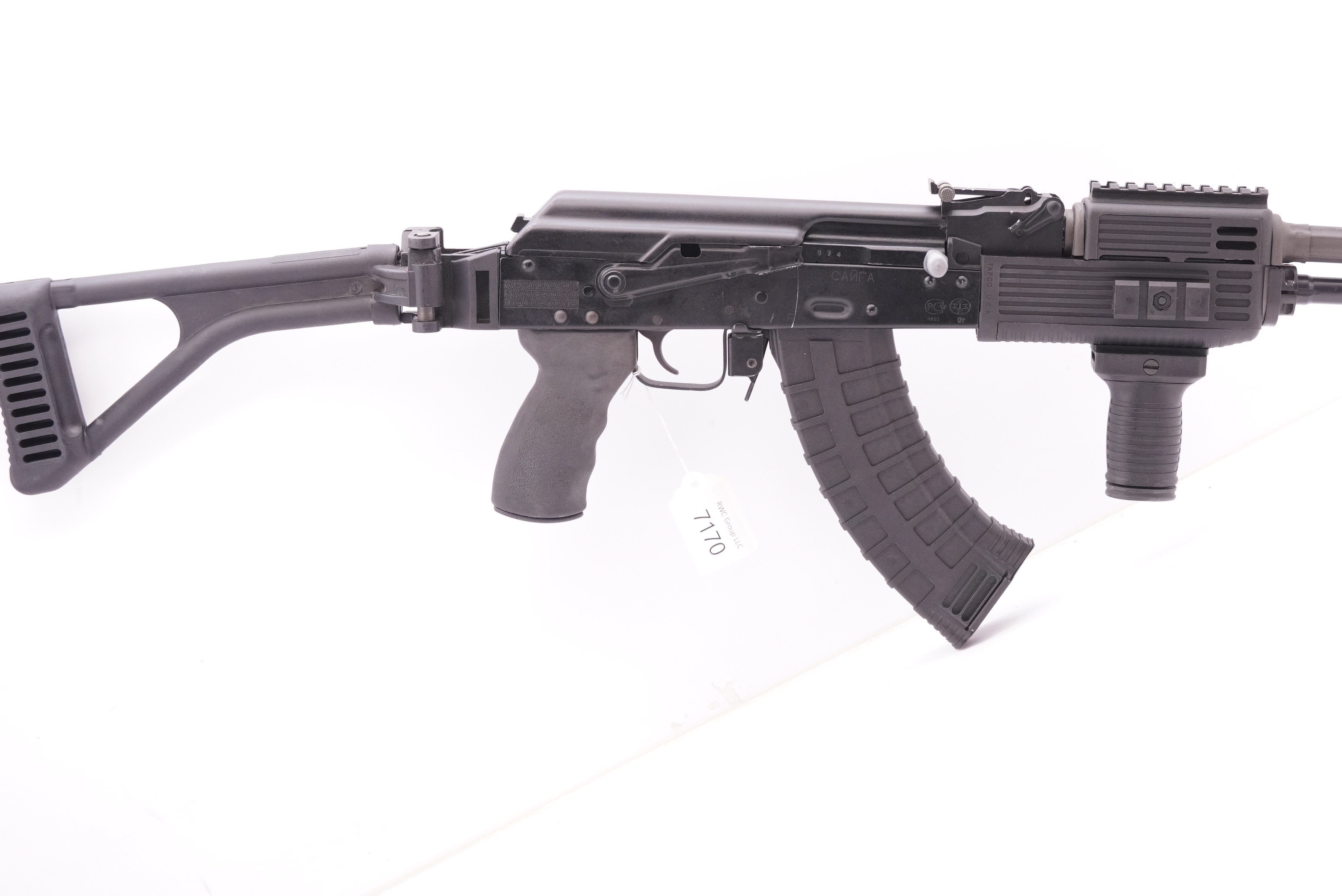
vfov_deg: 18.7
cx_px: 830
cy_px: 328
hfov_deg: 27.6
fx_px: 2723
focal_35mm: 73
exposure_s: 1/125
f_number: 5.6
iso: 1250
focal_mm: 36
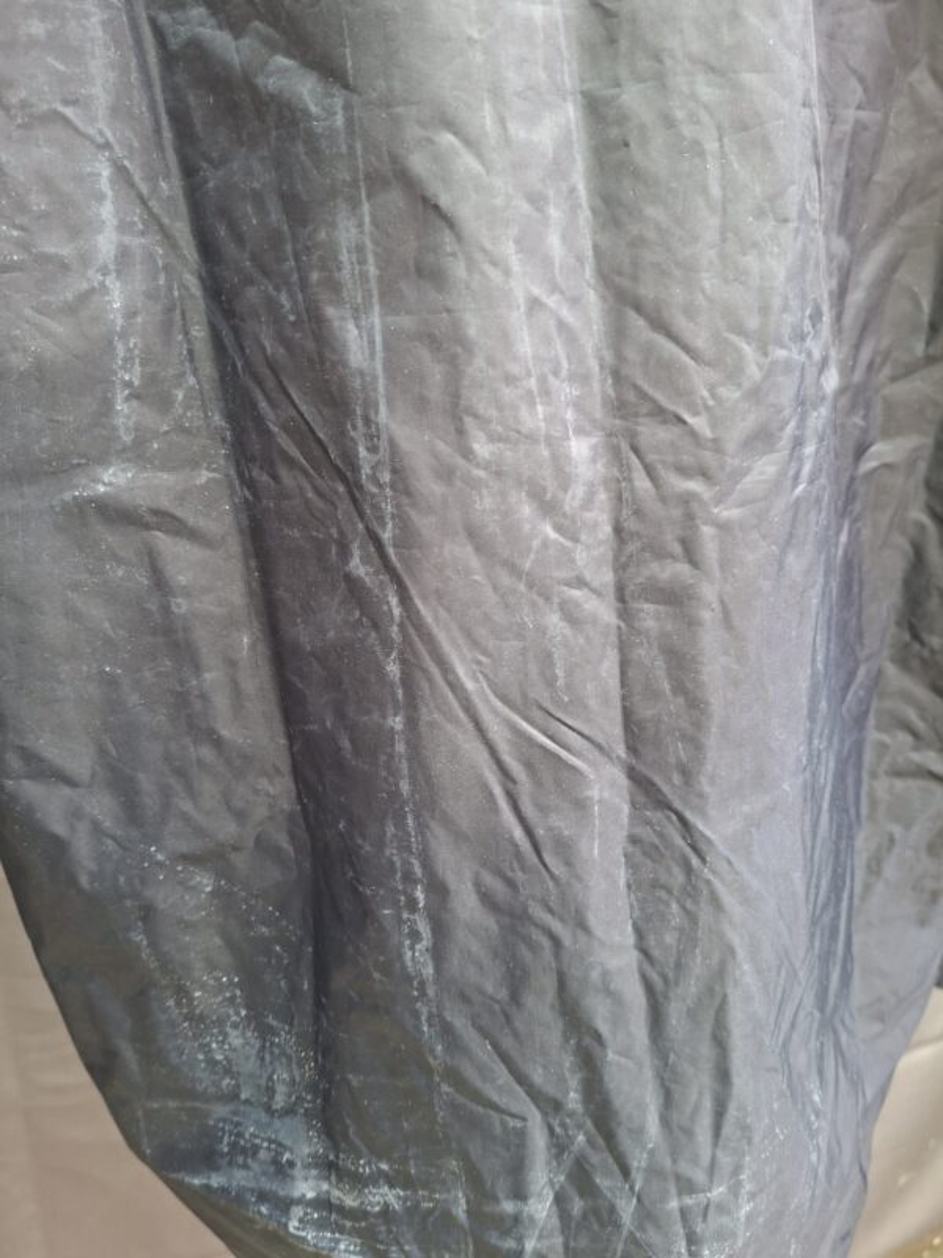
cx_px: 472
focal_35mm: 23
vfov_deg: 73.9
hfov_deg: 58.9
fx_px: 835
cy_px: 629
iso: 160
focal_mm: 5.54
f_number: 1.8
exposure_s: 1/50
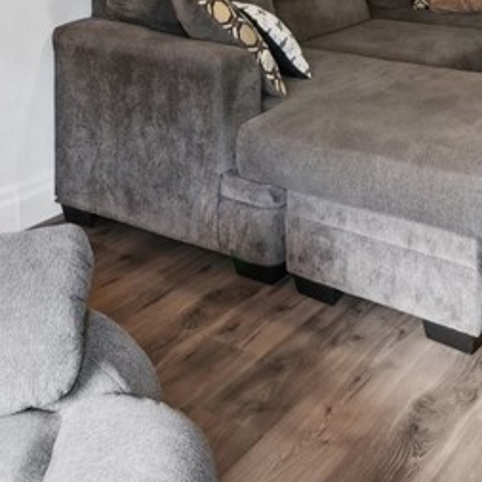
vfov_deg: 27.7
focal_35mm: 51
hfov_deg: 32.3
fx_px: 803
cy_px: -145
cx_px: 403
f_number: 11
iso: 80
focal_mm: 14
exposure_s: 1/2
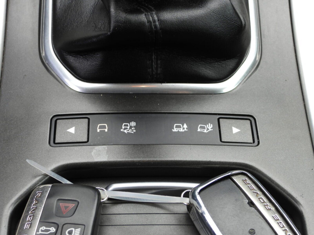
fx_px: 726
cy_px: 118
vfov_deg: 18.4
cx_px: 157
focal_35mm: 80
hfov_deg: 24.4
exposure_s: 1/80
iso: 100
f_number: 3.5
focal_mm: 14.4
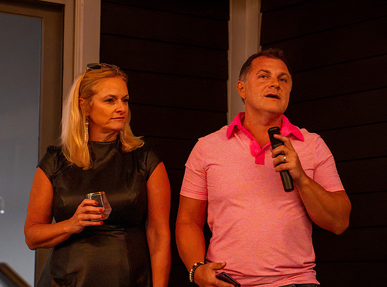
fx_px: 1521
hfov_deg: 14.5
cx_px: 191
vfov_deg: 10.8
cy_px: 177
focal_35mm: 137
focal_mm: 75
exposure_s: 1/125
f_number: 3.5
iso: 5000
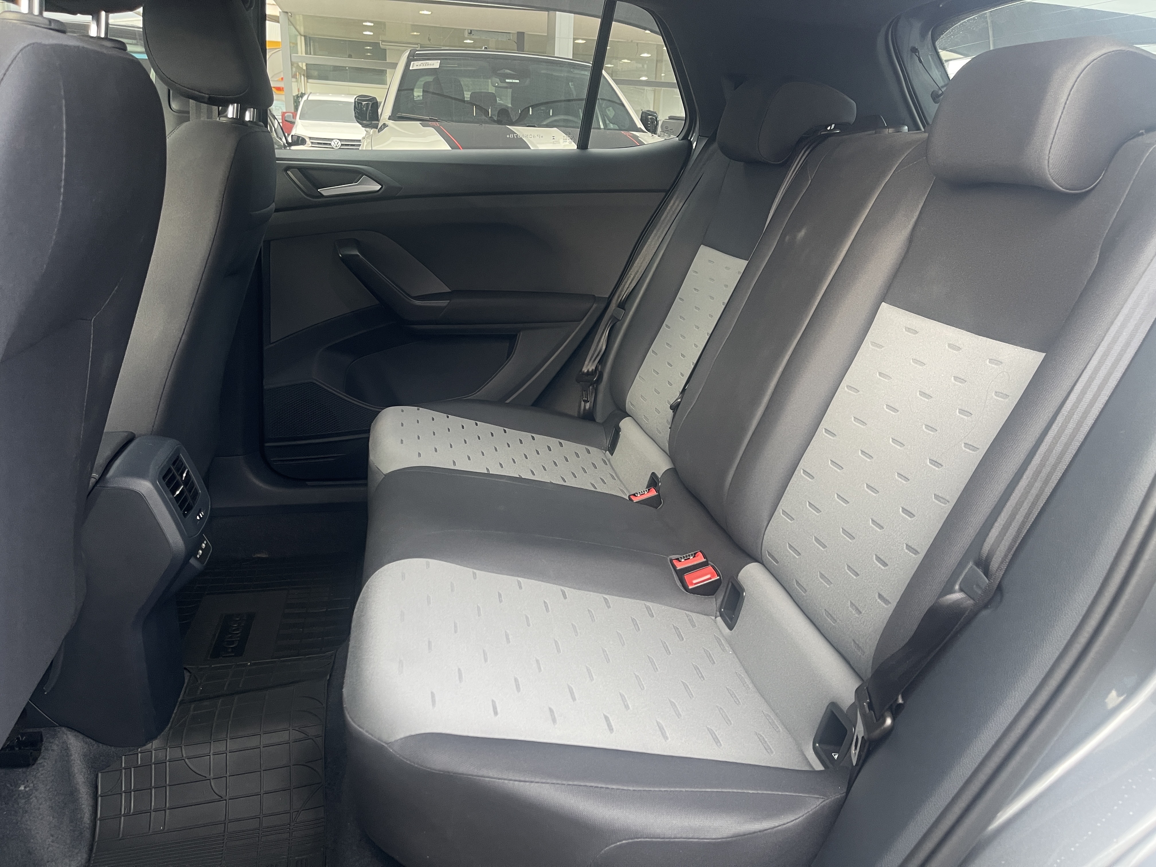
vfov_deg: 54.9
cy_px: 434
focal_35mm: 25
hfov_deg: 69.4
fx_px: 835
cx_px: 578
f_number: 1.6
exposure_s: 1/68
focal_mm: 5.1
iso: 125
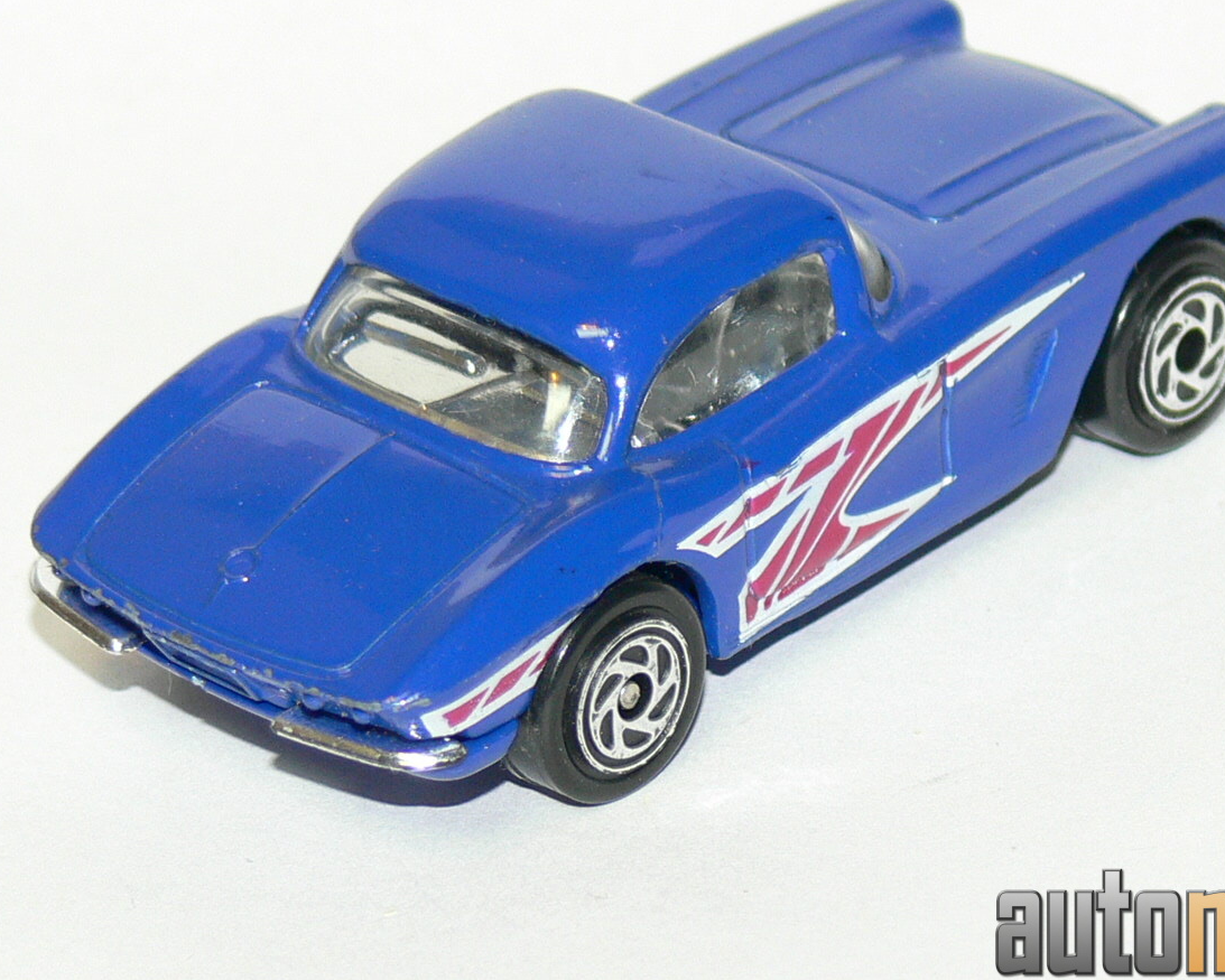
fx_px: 9066
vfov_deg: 6.2
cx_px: 737
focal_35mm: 250
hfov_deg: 7.7
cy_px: 346
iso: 100
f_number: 3.6
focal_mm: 23.2
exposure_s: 1/30
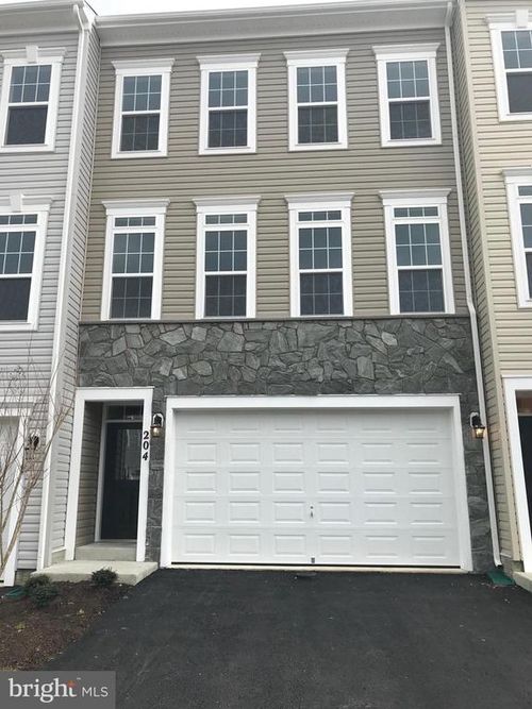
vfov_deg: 63.5
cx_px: 266
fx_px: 574
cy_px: 354
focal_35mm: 28
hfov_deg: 49.7
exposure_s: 1/921
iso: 20
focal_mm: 3.99
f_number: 1.8
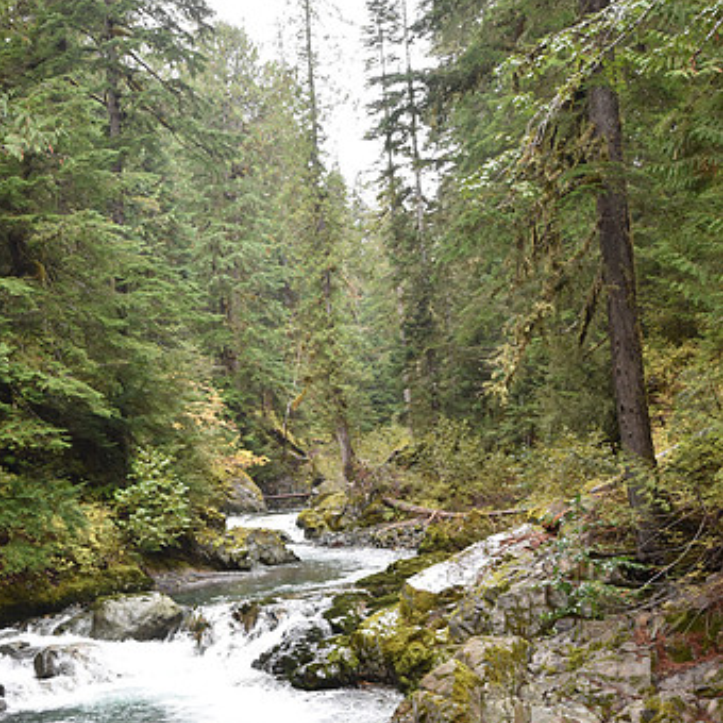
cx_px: 314
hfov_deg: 36.9
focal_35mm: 46
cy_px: 504
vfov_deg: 36.5
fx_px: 1081
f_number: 8.5
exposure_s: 1/80
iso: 400
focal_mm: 21
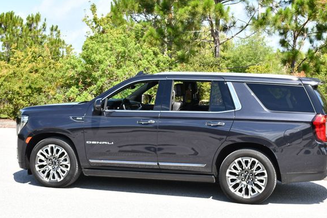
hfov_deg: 30.0
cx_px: 181
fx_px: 609
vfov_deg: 20.3
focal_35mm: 67
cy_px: 105
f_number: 7.1
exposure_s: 1/250
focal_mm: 30
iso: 200
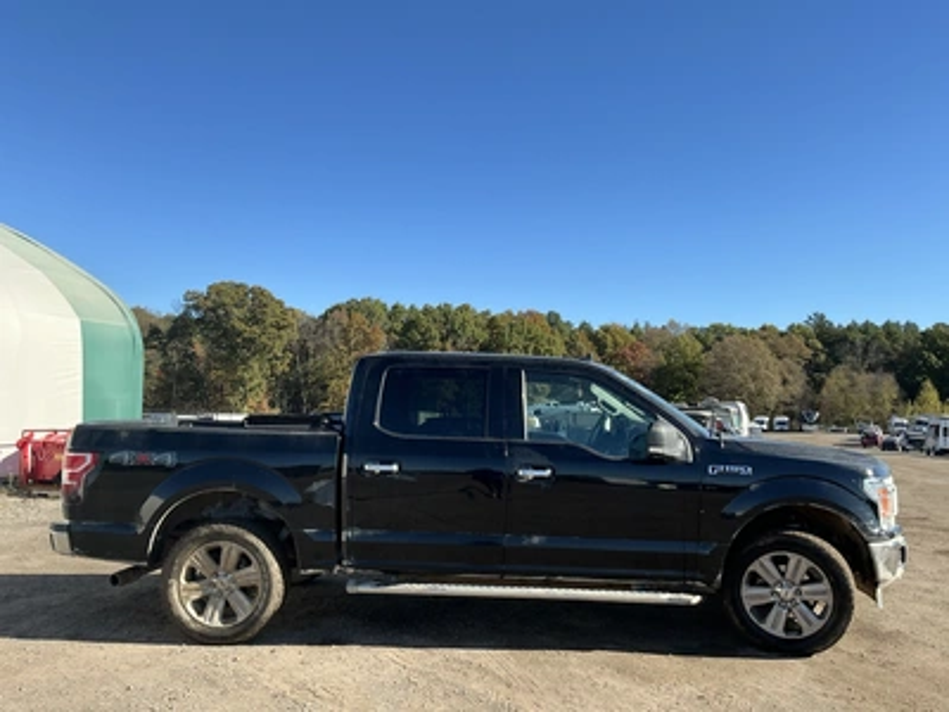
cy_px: 356
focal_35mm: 28
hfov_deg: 63.4
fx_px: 768
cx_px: 474
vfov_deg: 49.7
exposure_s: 1/1098
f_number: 1.8
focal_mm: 3
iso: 25
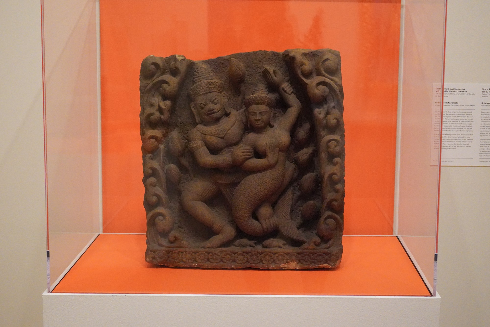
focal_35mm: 54
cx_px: 245
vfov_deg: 25.1
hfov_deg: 36.9
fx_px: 735
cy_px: 164
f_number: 5.6
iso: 12800
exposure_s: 1/100
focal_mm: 54
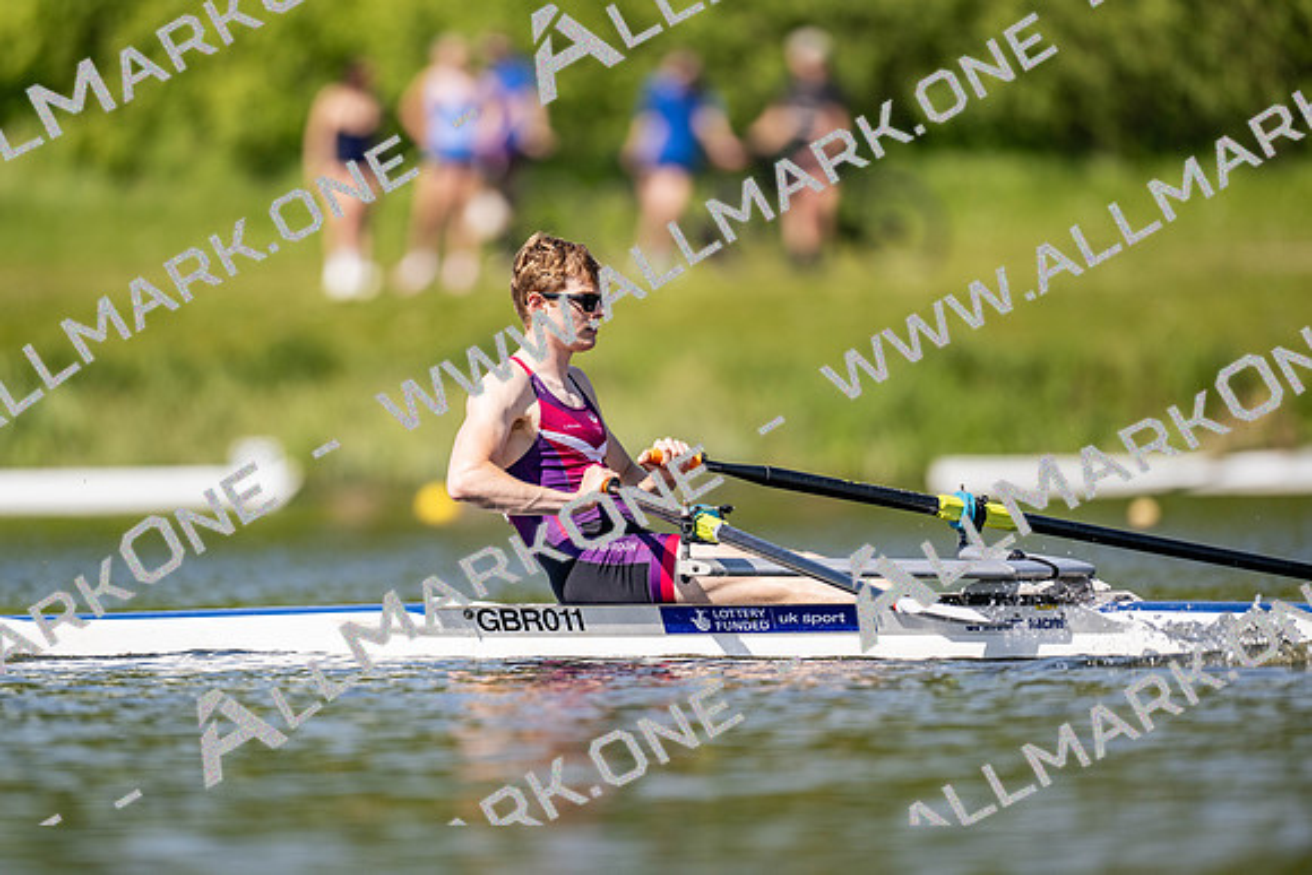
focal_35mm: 600
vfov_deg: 2.3
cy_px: 438
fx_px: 21871
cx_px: 656
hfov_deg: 3.4
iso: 250
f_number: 4
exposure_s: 1/2500
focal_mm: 600
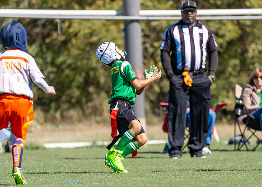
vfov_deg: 3.7
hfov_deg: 5.2
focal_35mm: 390
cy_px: 116
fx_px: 2903
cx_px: 137
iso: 200
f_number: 2.8
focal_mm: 200
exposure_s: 1/2500
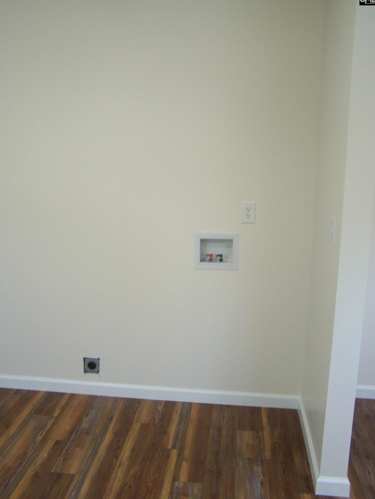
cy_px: 250
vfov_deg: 47.8
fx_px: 563
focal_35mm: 39
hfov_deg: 36.9
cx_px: 188
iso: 100
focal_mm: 6.3
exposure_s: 1/30
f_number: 2.8
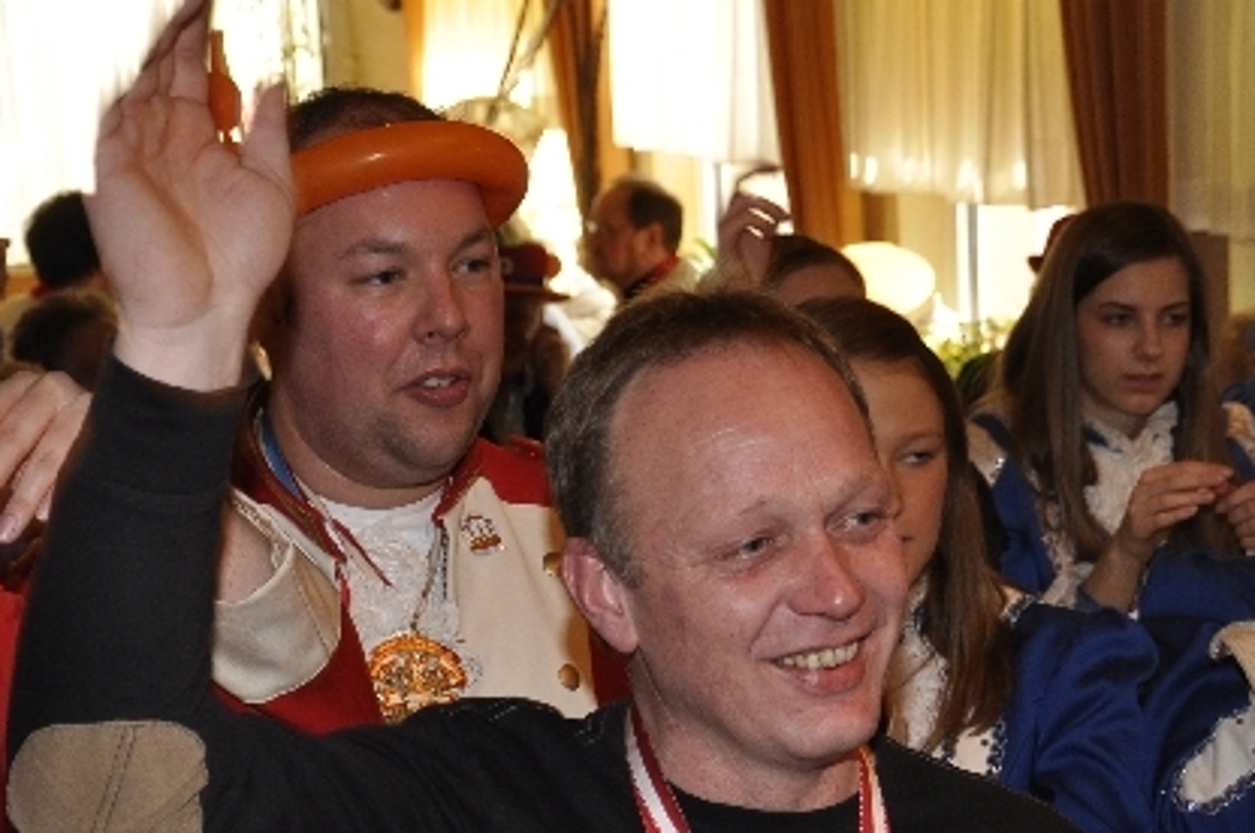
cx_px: 775
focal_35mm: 101
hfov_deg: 20.2
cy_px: 584
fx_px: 3514
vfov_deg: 13.5
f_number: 5
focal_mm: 35
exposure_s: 1/60
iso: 400
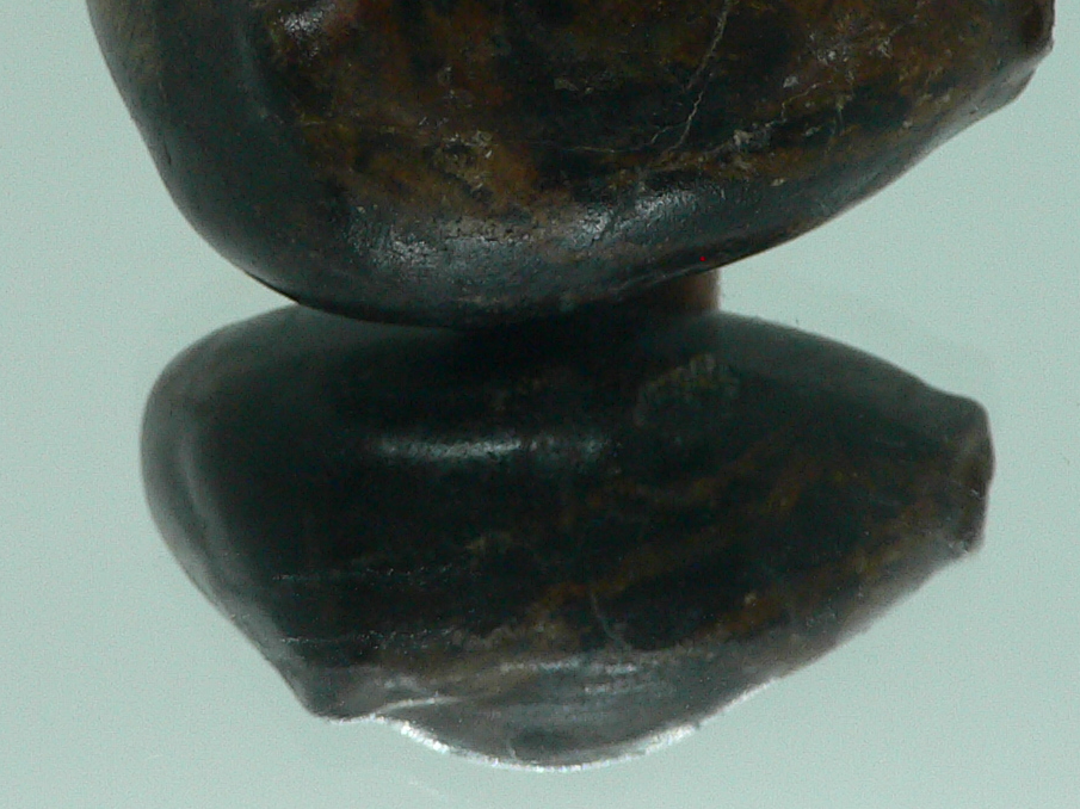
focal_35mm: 78
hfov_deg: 25.0
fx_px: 2433
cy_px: 81
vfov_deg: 18.6
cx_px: 568
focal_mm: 4.6
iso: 150
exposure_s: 1/60
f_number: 2.8
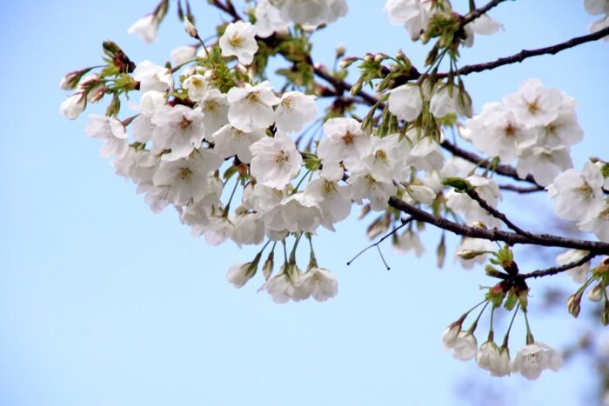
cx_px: 304
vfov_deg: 4.0
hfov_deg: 6.0
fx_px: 5837
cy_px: 203
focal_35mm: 345
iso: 1600
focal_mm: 230
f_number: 10
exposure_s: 1/400
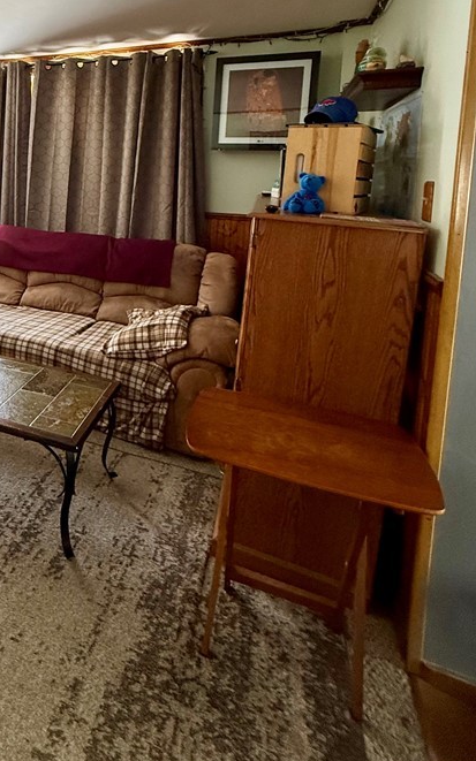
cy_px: 220
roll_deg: -3.6
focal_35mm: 23
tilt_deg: -2.2
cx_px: 52
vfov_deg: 73.4
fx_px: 477
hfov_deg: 47.8
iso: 400
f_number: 2.2
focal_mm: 2.22
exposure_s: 1/73
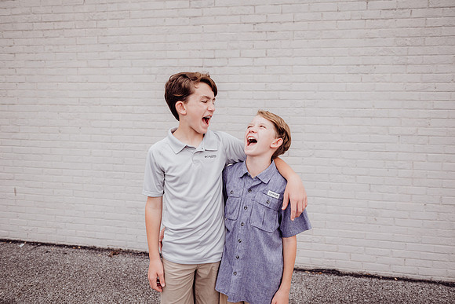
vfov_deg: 53.2
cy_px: 152
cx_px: 228
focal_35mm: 24
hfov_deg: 73.7
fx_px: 303
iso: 200
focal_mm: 24
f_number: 2.5
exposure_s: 1/200
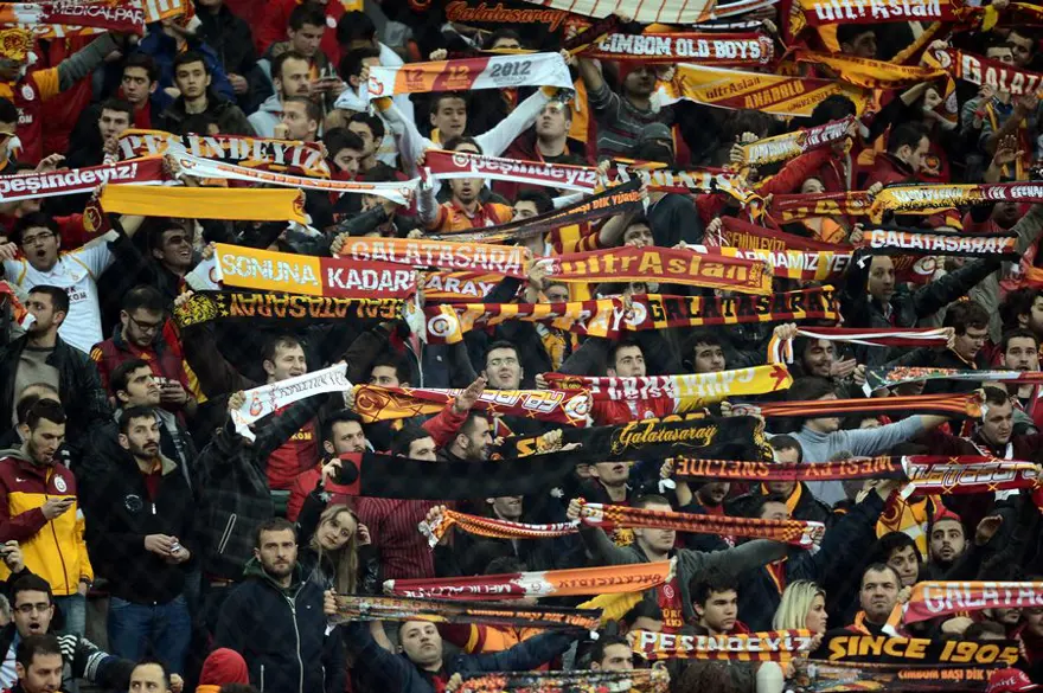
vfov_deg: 3.4
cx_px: 522
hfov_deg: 5.2
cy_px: 346
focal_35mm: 400
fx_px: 11578
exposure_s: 1/320
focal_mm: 400
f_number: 2.8
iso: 2000
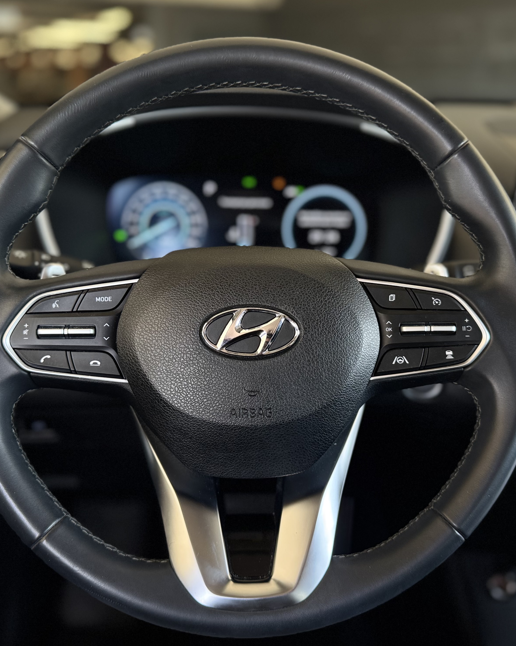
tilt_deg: -21.3
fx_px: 611
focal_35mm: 32
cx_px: 255
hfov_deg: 45.8
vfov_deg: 55.7
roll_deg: -1.3
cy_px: 325
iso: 160
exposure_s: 1/121
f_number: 1.78
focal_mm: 6.76
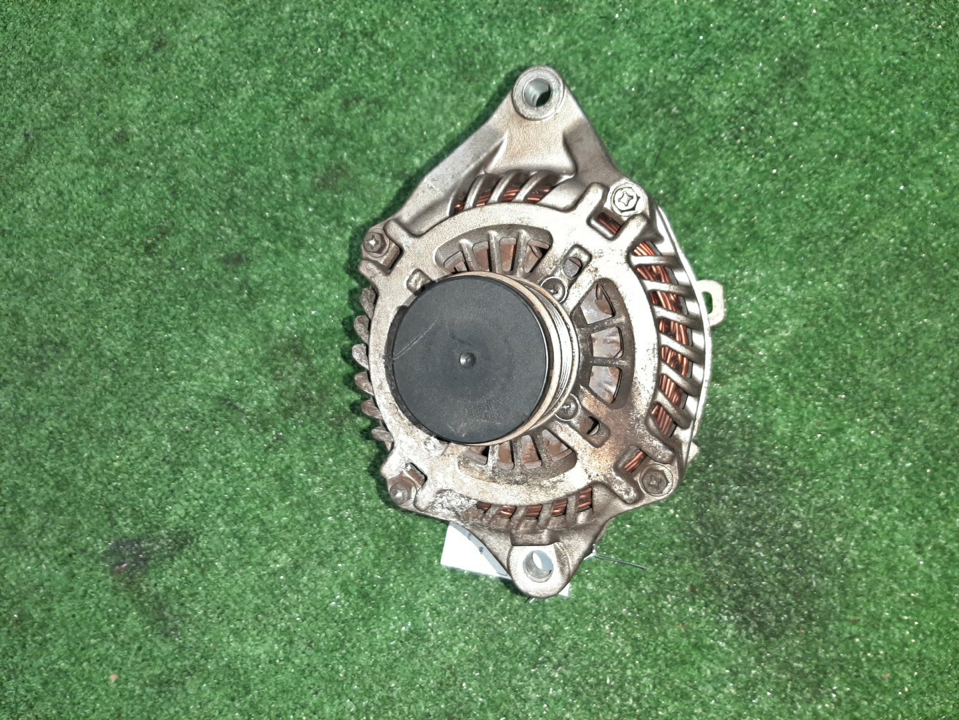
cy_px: 360
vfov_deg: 53.1
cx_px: 480
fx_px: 720
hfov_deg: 67.3
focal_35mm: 26
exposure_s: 1/33
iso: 199
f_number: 1.7
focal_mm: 3.93
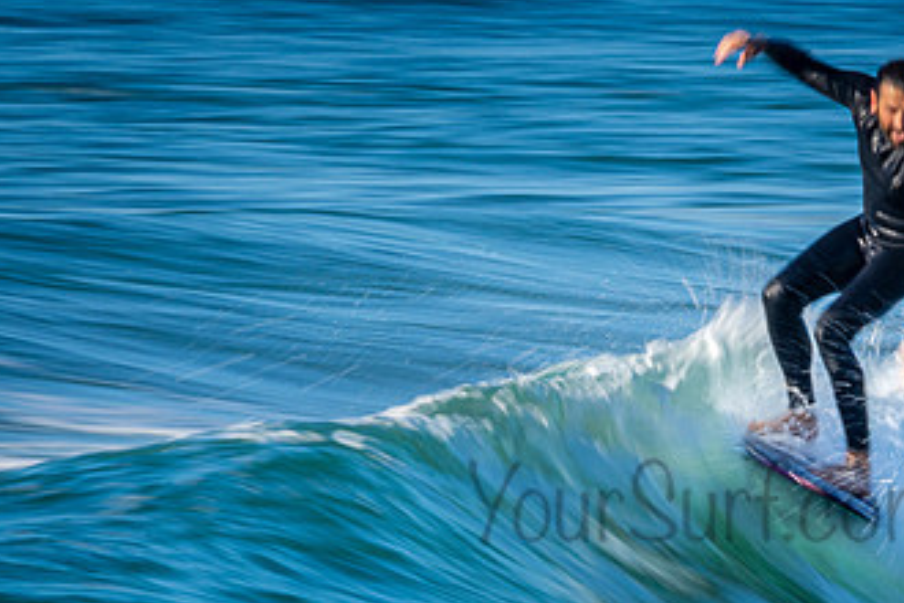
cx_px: 606
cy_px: 404
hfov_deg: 1.3
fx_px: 39170
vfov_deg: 0.9
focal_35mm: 1560
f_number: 25
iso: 100
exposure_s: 1/20
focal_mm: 500
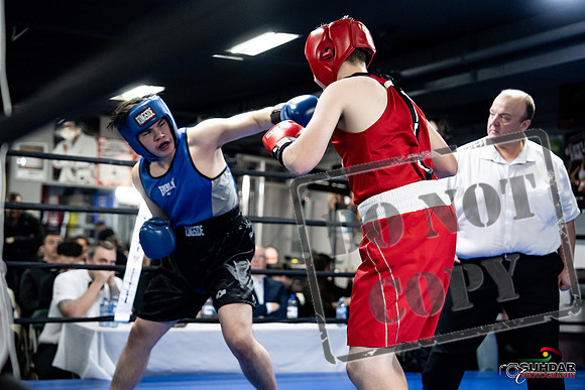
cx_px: 292
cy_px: 195
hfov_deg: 31.4
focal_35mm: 64
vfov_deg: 21.3
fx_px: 1040
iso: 8000
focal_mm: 64
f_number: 2.8
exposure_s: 1/1000
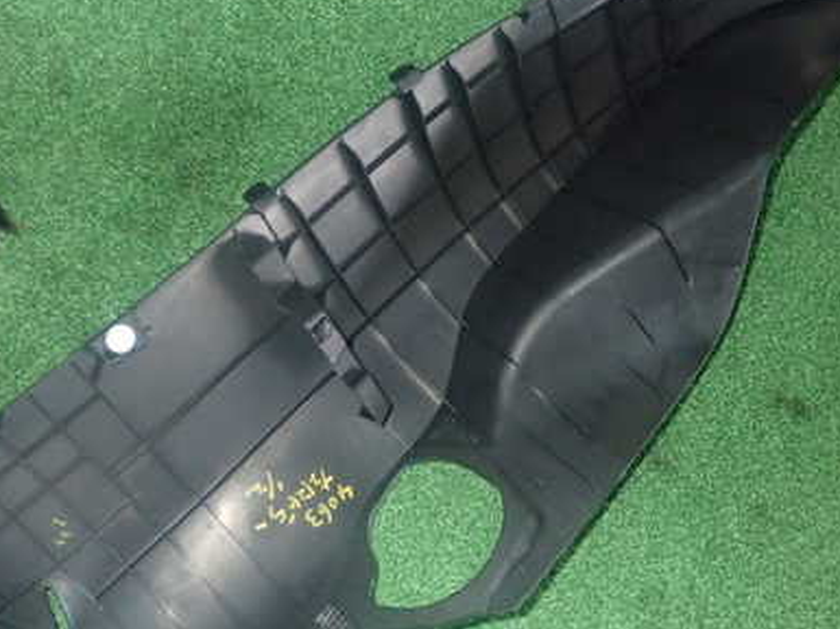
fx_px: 945
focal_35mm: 39
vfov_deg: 36.7
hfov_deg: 47.7
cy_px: 354
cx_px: 356
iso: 640
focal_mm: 4.5
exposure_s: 1/30
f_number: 5.6
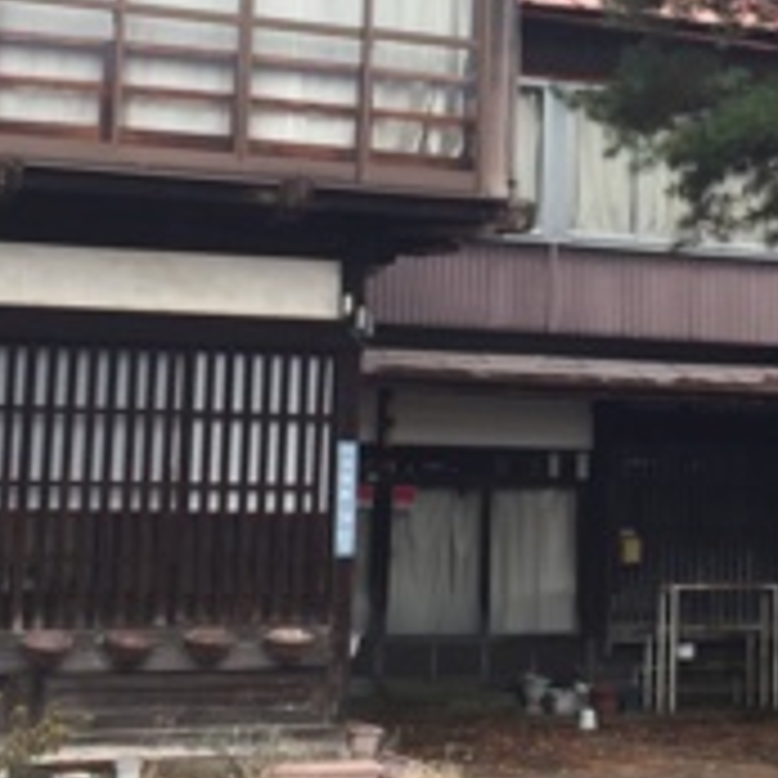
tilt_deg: +9.3
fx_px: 2263
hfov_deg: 19.3
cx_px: 657
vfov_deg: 19.2
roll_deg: +0.1
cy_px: 94
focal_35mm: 89
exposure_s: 1/120
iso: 32
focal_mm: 4.15
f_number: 2.2
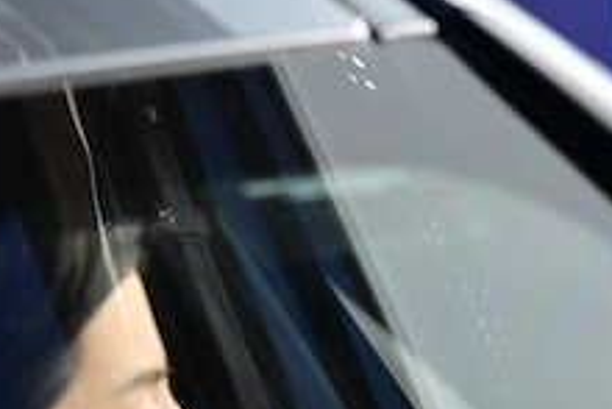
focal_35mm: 167
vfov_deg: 8.1
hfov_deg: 11.5
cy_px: 586
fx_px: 2841
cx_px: 1068
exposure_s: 1/60
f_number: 4
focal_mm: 46
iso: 3200
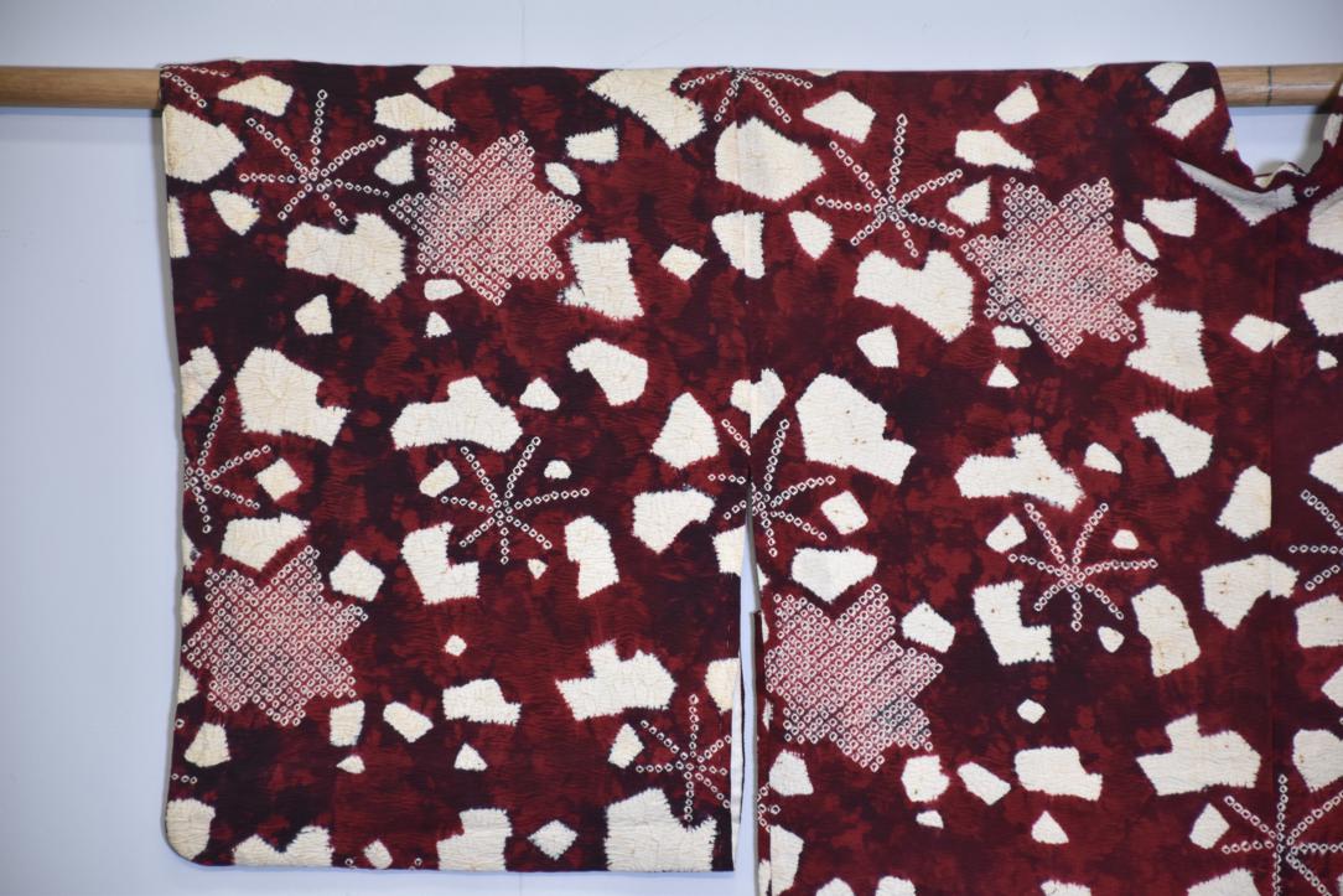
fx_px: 6492
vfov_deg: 7.9
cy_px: 448
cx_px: 672
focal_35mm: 174
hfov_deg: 11.8
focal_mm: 116
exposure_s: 1/30
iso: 400
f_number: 5.6
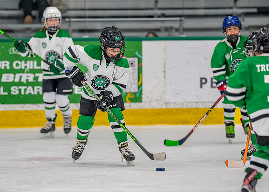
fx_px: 2198
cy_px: 98
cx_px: 111
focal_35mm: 288
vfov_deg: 5.0
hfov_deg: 7.0
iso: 800
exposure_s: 1/1250
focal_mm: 200
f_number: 2.8
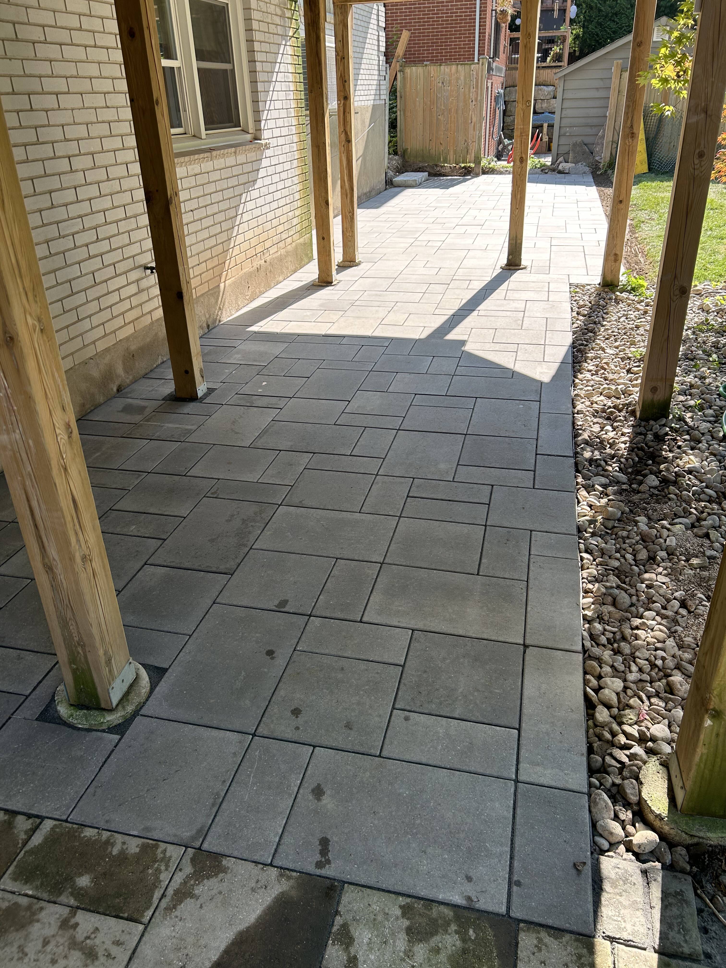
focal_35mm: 26
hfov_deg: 53.1
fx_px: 727
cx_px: 363
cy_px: 484
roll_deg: +2.5
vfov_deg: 67.3
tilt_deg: -28.0
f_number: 1.5
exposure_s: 1/502
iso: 50
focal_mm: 5.7
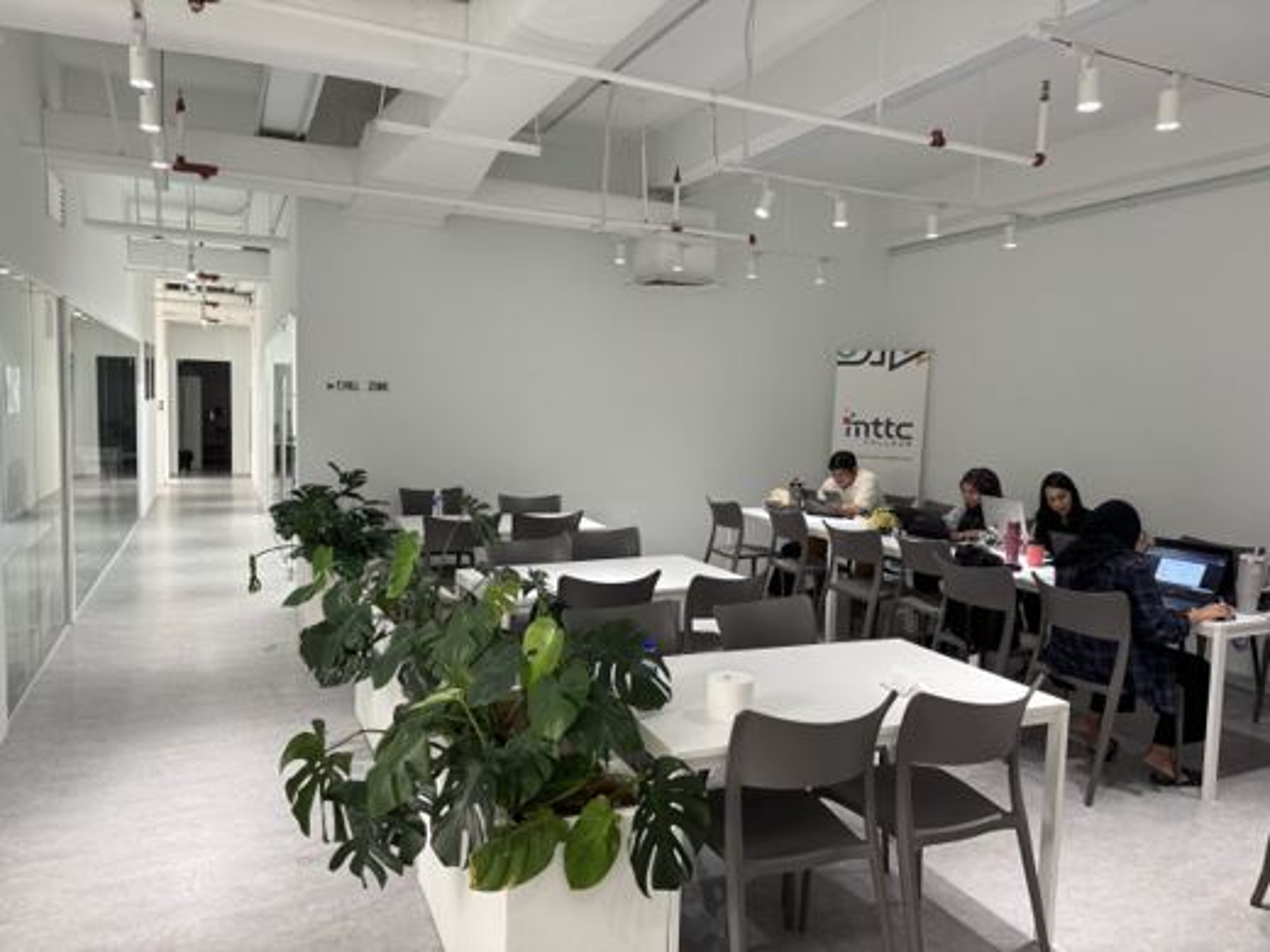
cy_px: 476
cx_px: 635
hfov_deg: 71.6
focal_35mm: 24
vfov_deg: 56.8
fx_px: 881
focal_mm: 6.76
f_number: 1.78
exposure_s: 1/100
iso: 200
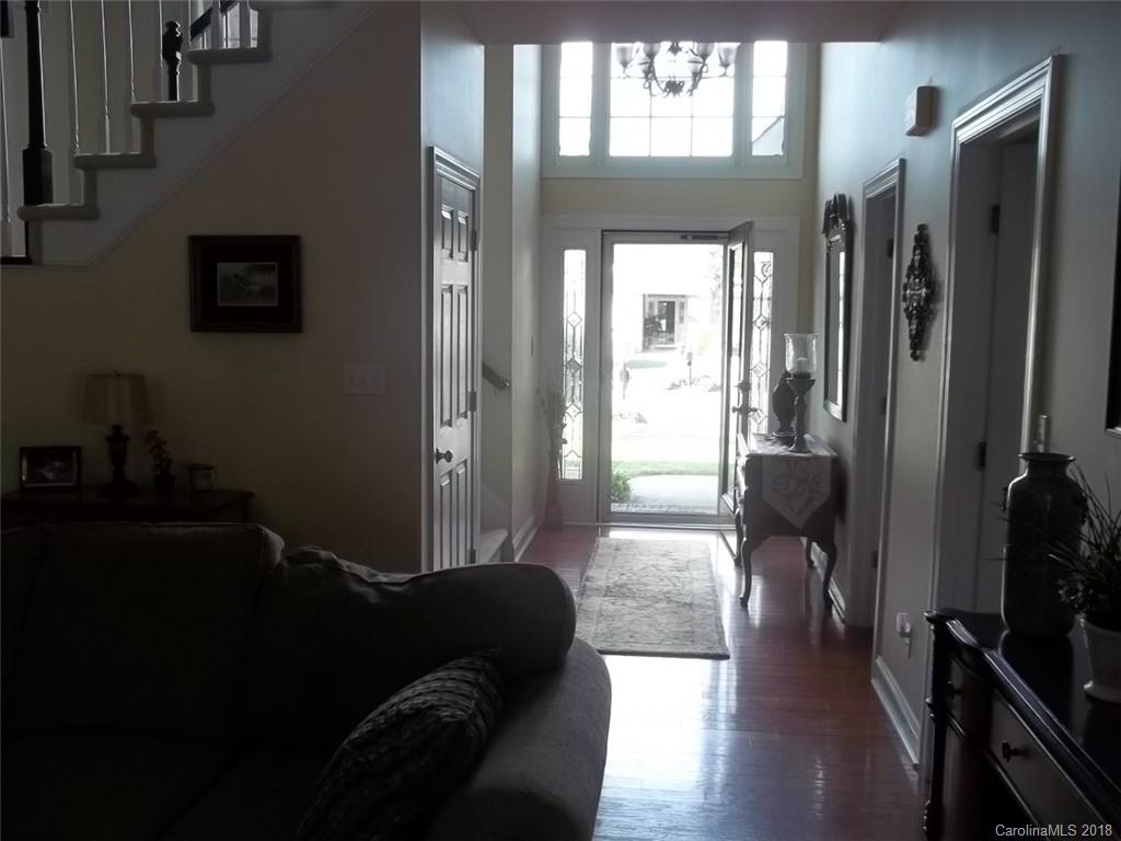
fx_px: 1069
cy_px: 420
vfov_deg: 42.9
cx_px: 560
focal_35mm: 33
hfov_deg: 55.4
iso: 64
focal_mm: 5.9
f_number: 3.3
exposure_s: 1/40
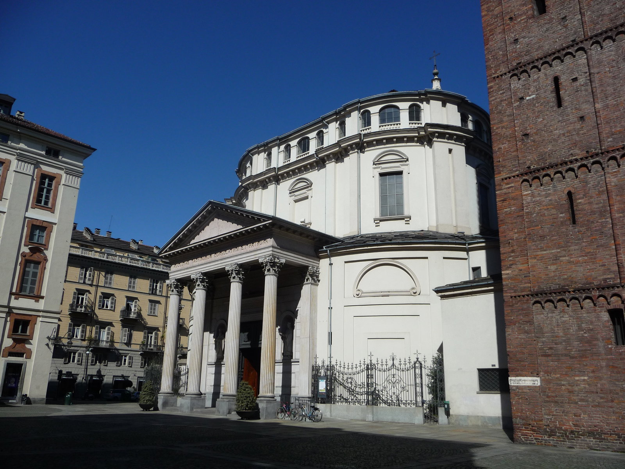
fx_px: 506
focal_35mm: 28
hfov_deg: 63.4
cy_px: 234
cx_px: 312
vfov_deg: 49.7
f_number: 8
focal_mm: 4.7
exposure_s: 1/400
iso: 100
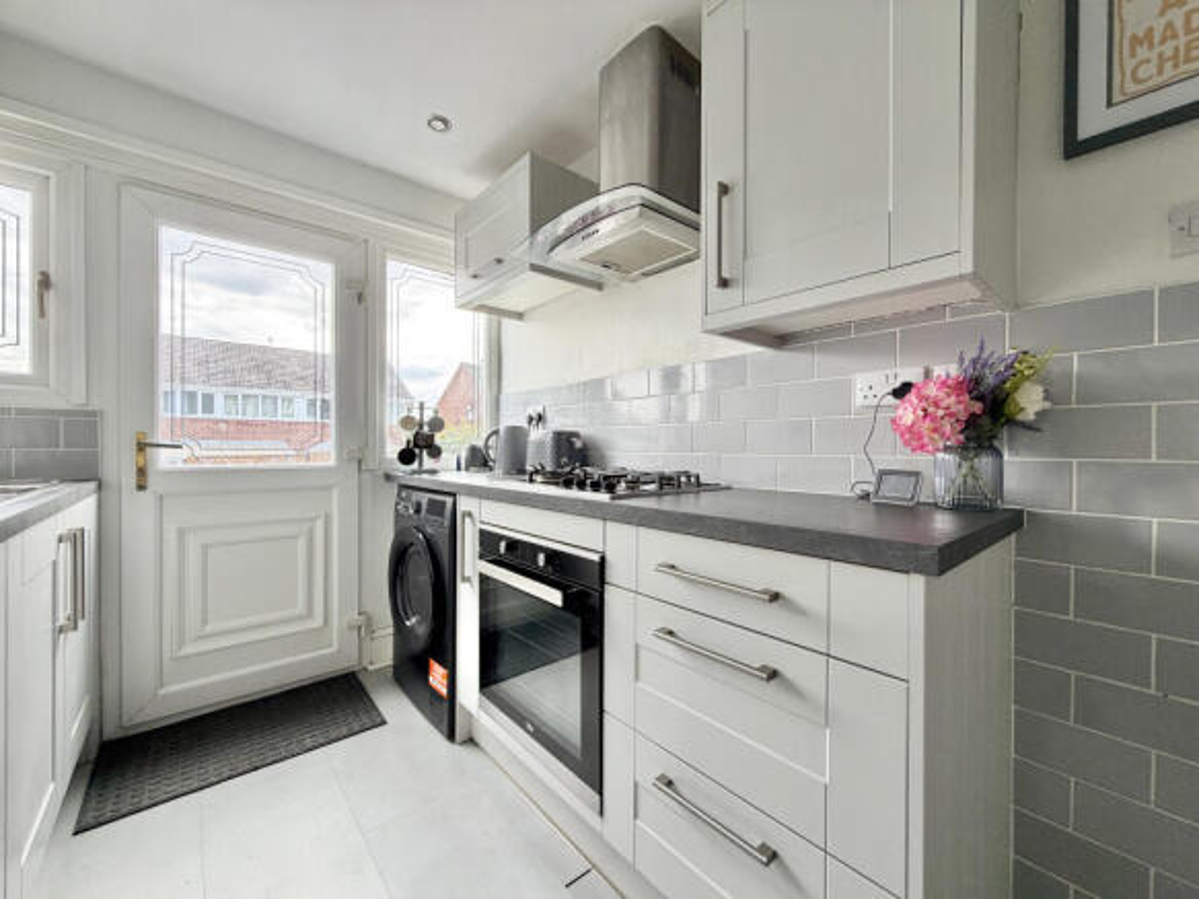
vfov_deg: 85.7
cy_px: 450
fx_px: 485
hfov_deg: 102.1
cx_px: 600
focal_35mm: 14
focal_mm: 2.22
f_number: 2.2
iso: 125
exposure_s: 1/121
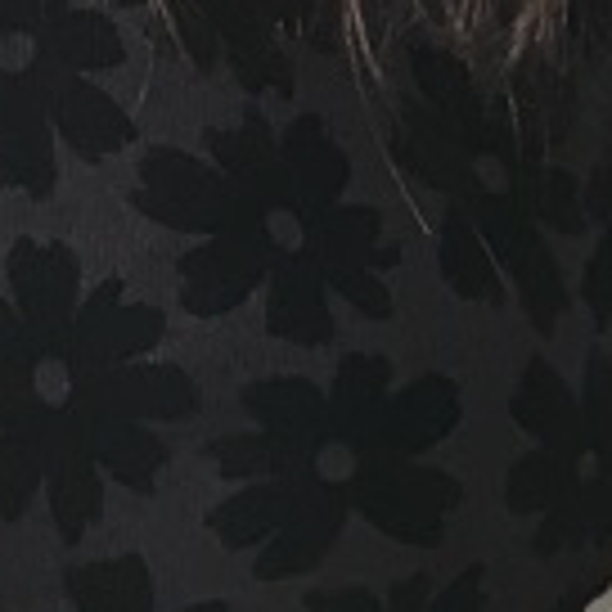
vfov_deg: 7.7
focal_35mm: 193
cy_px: -1350
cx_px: -140
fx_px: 3860
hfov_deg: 8.9
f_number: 2.2
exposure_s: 1/30
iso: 64
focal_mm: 4.15
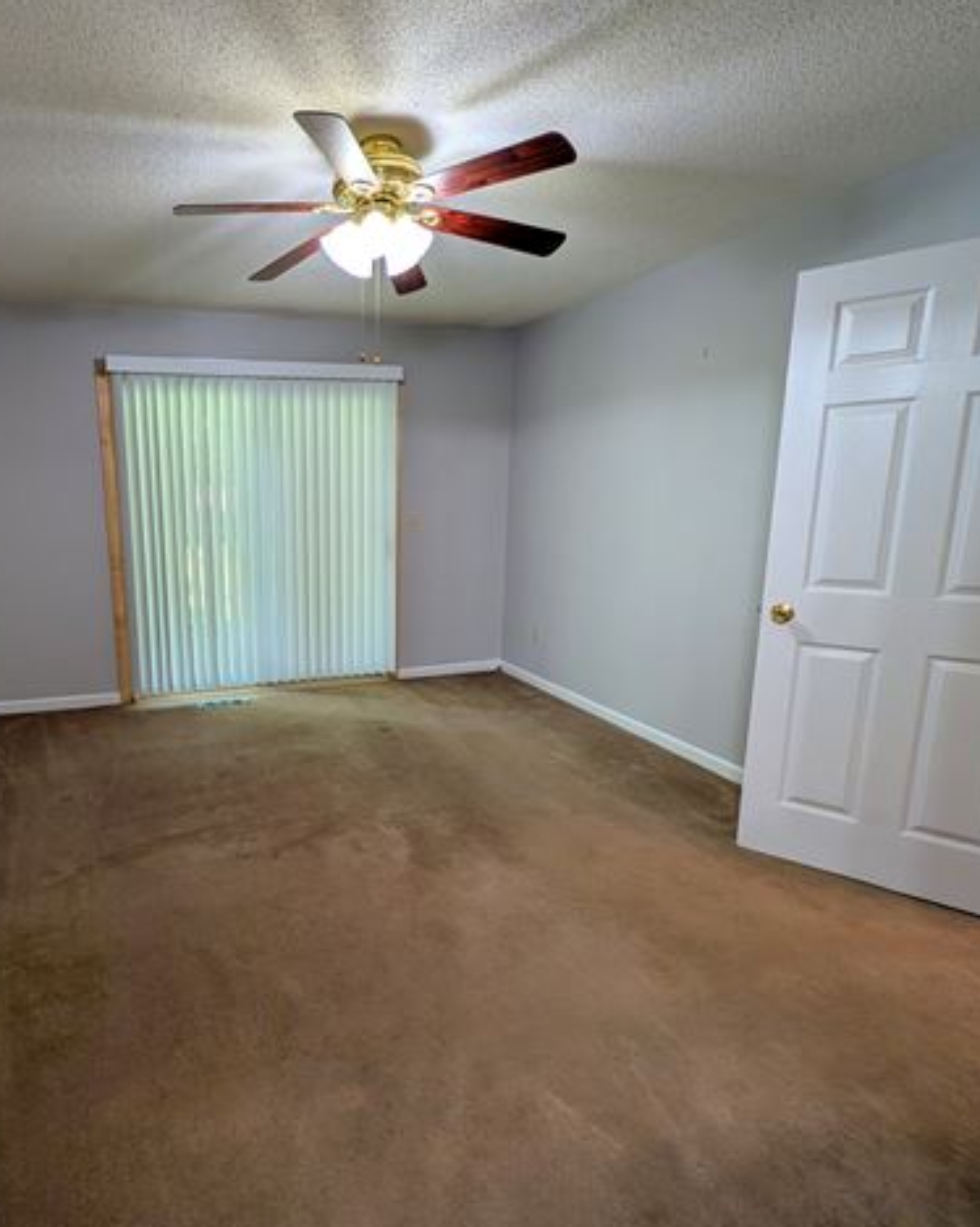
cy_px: 616
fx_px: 580
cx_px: 296
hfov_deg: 76.7
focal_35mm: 16
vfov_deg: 93.1
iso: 51
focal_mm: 2.02
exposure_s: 1/60
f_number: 1.7
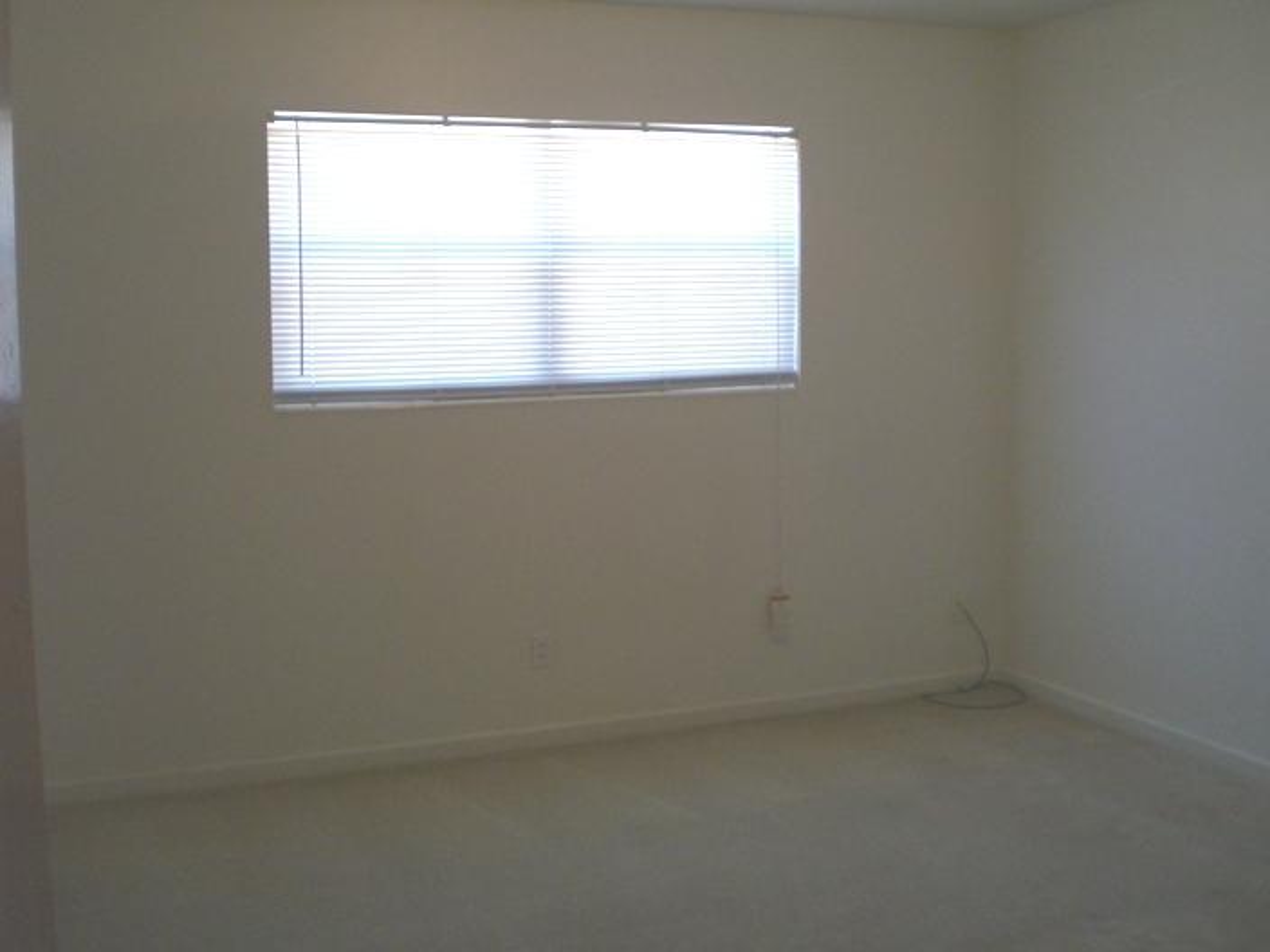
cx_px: 635
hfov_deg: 49.0
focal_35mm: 38
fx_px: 1394
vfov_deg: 37.7
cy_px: 476
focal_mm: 6.3
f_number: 3.1
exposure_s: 1/125
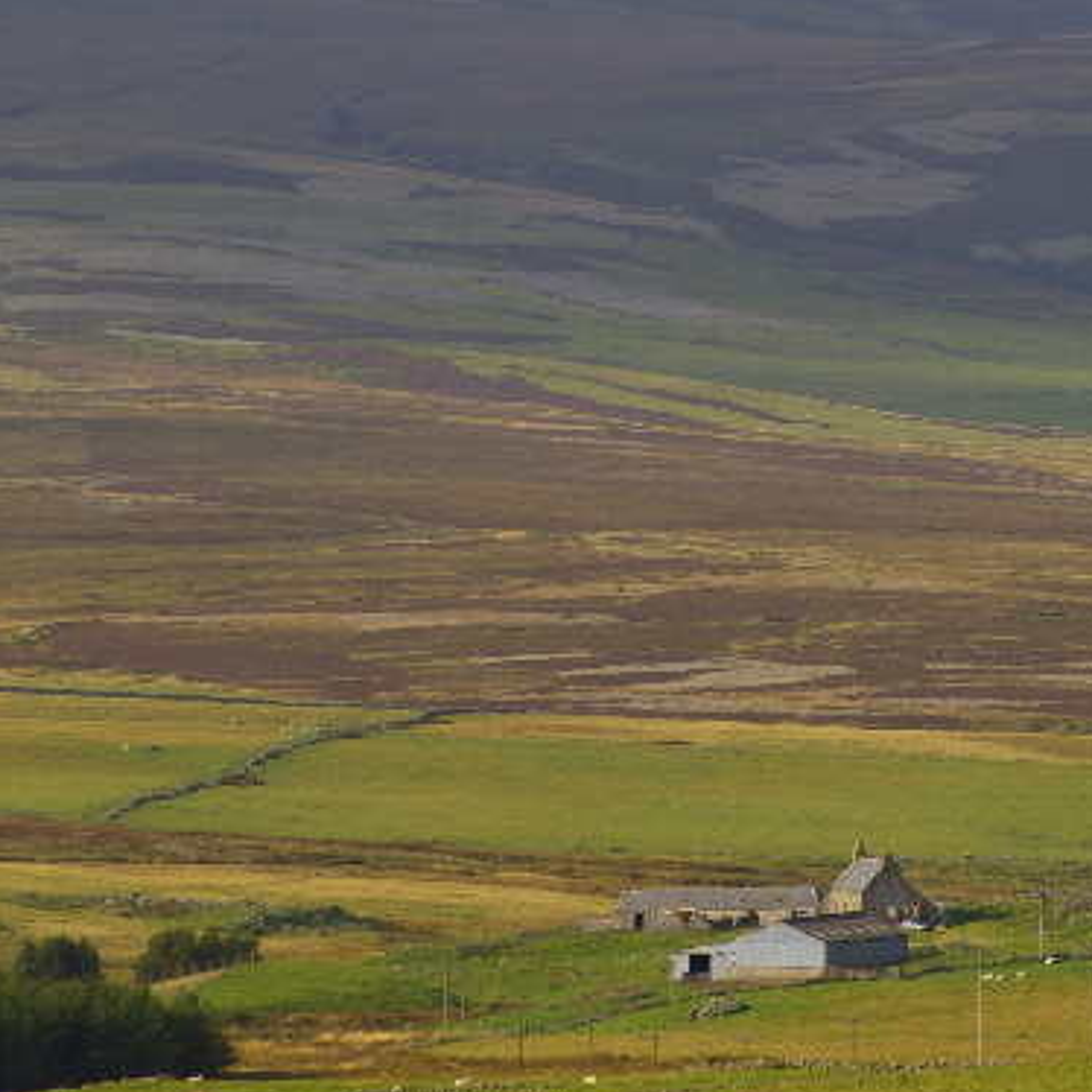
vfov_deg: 4.6
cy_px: 488
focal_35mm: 379
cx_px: 899
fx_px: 13527
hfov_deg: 4.6
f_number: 8
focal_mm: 148
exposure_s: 1/500
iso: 200
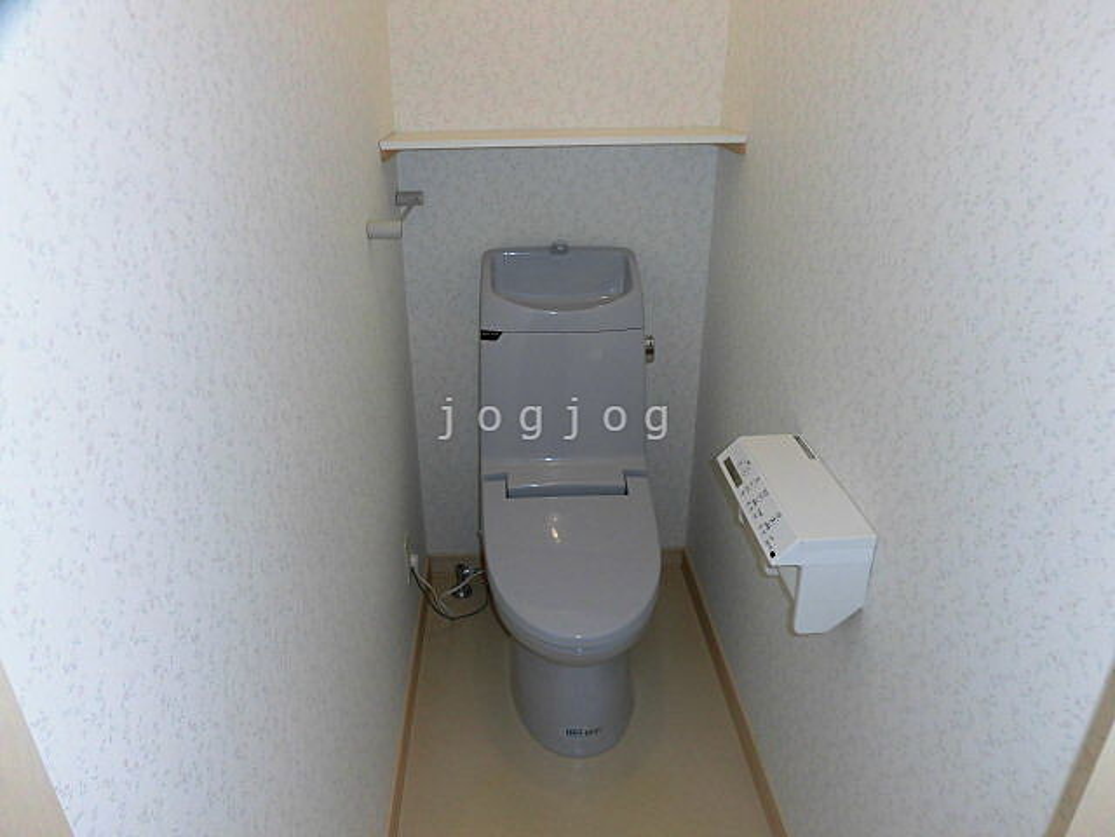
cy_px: 418
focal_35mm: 24
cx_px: 558
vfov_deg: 56.8
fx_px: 773
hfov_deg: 71.6
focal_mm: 4.3
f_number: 3.1
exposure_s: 1/30
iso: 100
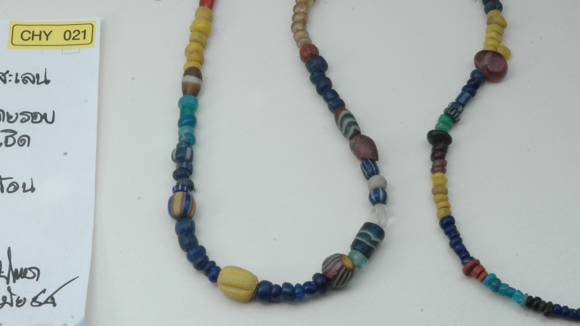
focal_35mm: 135
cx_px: 230
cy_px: 127
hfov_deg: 15.9
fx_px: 2073
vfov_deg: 9.0
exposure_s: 1/125
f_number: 29
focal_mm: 55
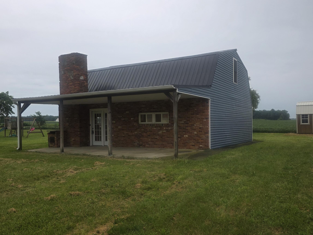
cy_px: 124
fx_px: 271
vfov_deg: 46.8
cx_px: 176
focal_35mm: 30
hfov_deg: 59.8
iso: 100
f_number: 1.7
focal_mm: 6.3
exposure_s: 1/180
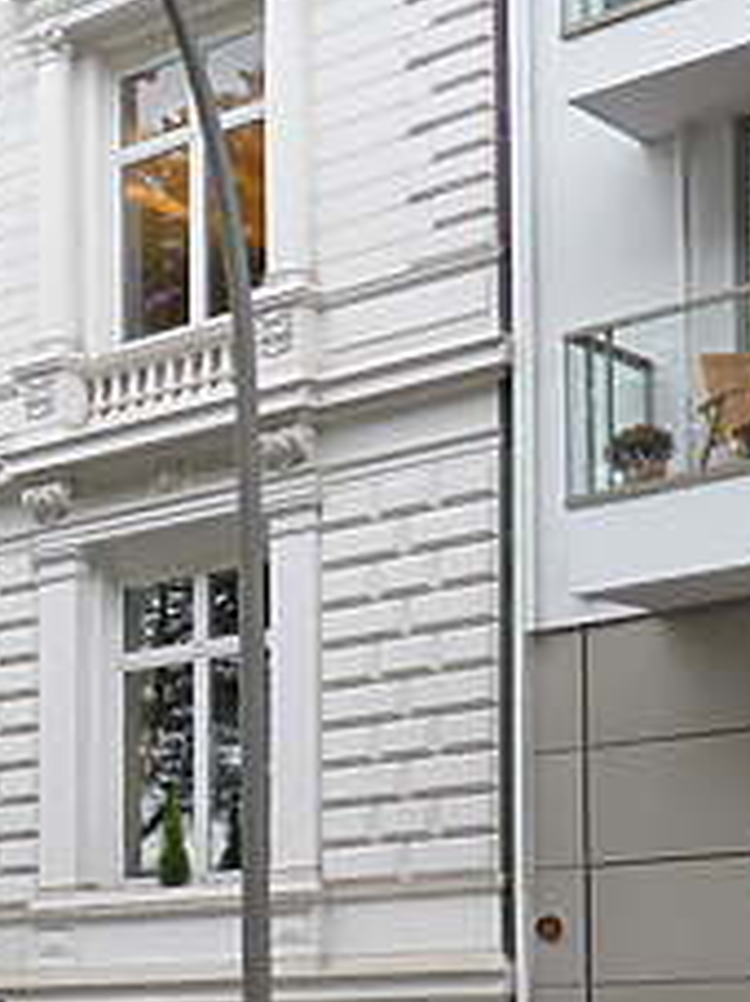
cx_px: -97
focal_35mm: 66
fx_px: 1908
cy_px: 230
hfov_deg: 21.0
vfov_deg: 28.9
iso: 100
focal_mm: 4.3
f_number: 3.3
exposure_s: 1/100
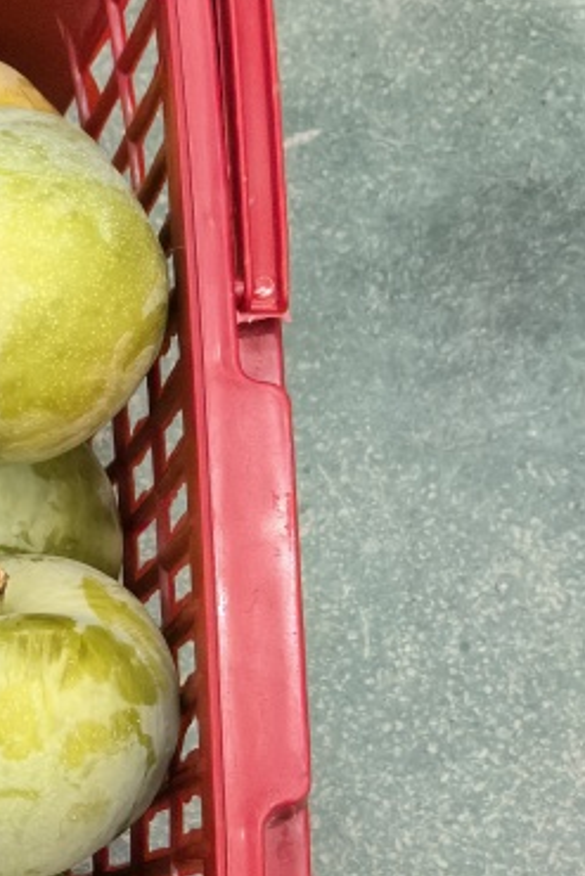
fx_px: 1972
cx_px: -358
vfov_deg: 24.4
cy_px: 780
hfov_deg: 15.3
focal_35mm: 81
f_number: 4
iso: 1250
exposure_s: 1/50
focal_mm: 5.75
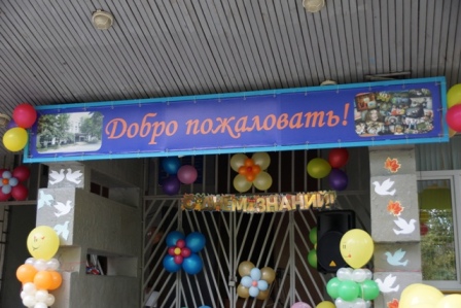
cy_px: 154
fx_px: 576
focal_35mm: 45
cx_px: 230
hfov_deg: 43.6
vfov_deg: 29.9
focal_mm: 30
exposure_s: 1/50
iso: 400
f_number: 4
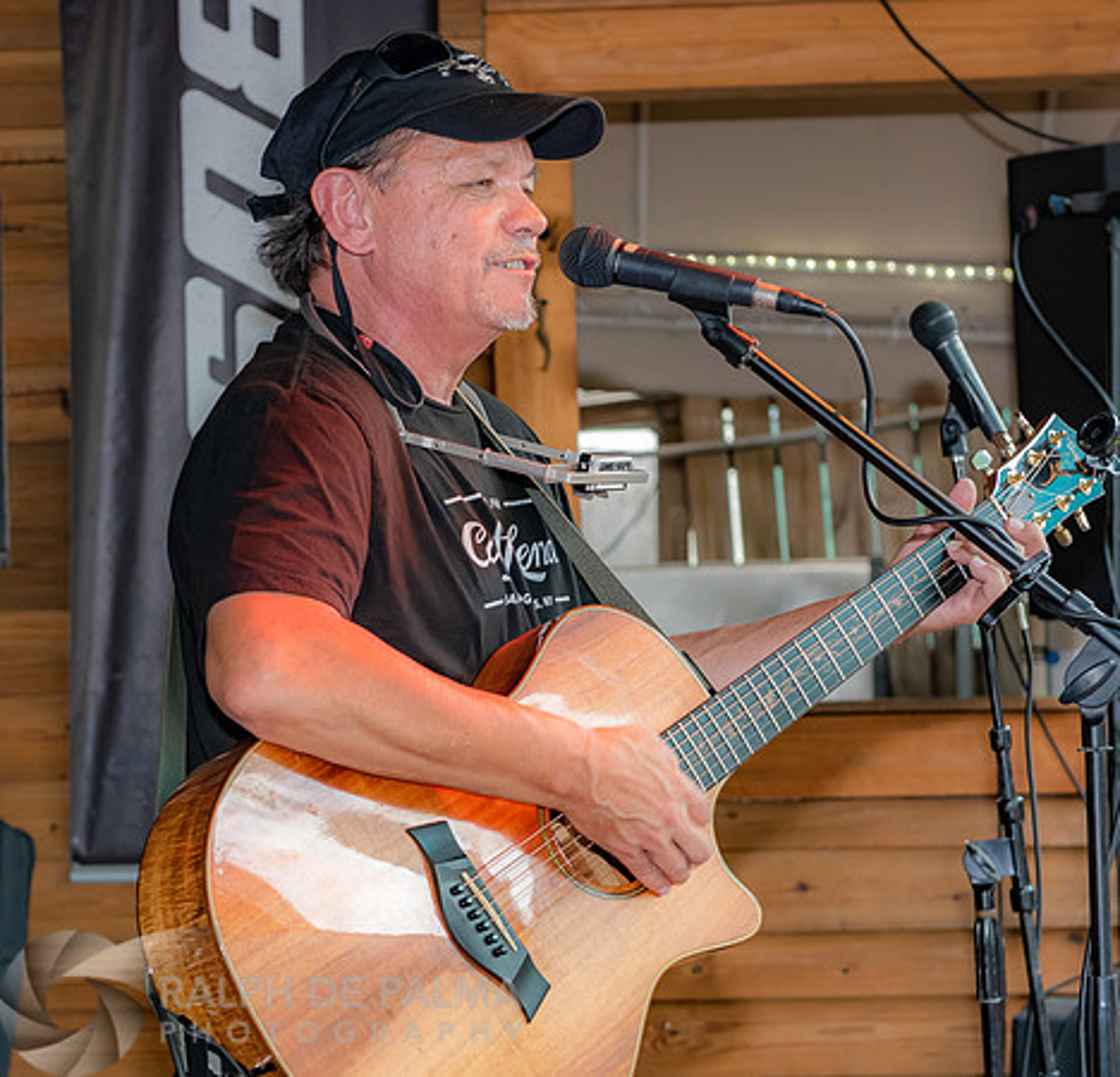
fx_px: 3984
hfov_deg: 16.0
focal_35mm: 111
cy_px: 630
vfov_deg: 15.4
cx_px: 386
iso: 800
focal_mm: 70
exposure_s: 1/160
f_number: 5.6
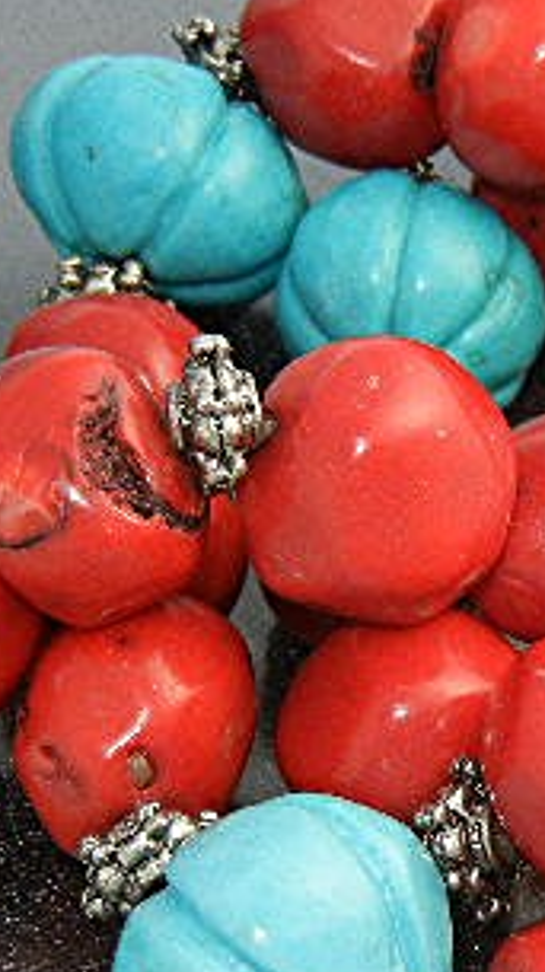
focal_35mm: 103
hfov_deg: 11.7
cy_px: 656
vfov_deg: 20.7
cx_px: 459
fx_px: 2653
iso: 234
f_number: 3.8
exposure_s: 1/30
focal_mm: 8.1
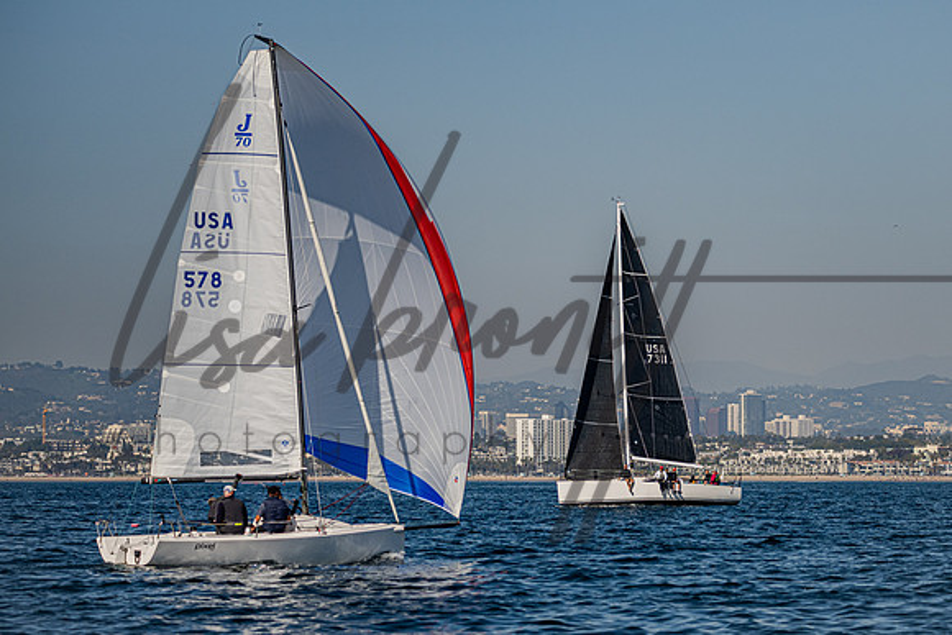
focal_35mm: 165
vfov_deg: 8.3
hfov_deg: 12.4
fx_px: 4372
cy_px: 325
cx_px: 655
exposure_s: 1/8000
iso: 400
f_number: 4.5
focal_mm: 120
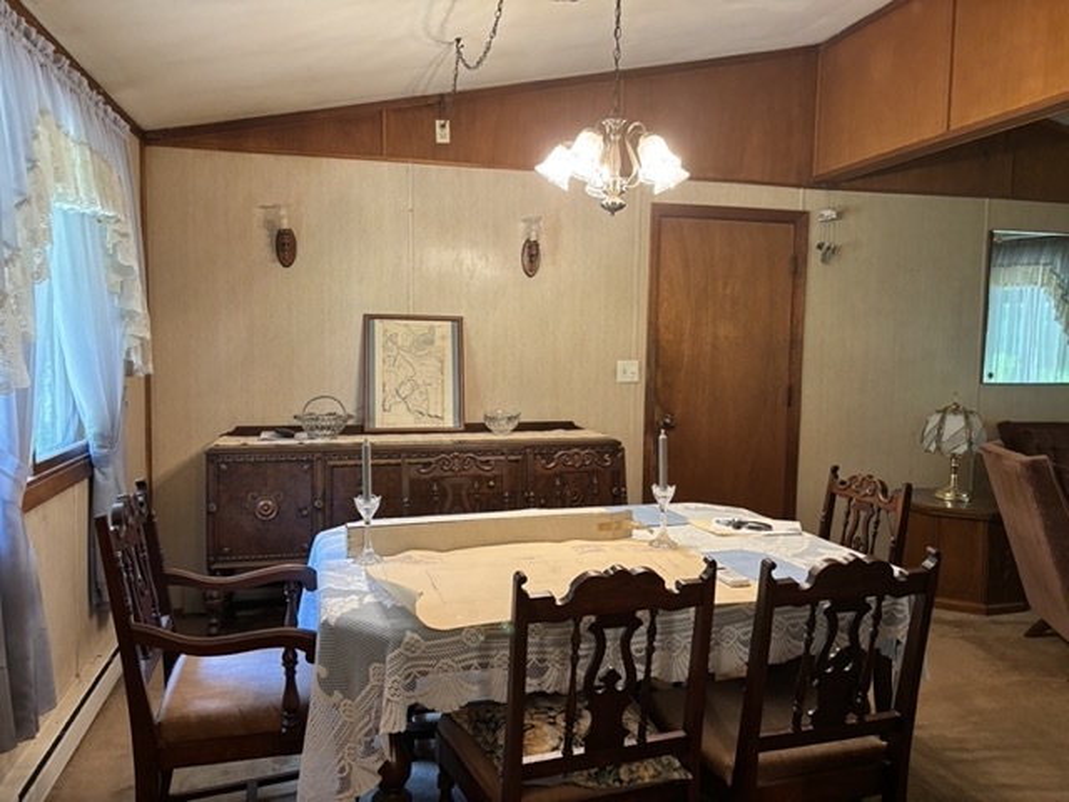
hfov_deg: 67.3
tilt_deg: -4.4
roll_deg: -0.6
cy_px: 401
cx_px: 534
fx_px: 803
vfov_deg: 53.1
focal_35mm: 26
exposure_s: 1/60
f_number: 1.6
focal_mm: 5.96
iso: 250
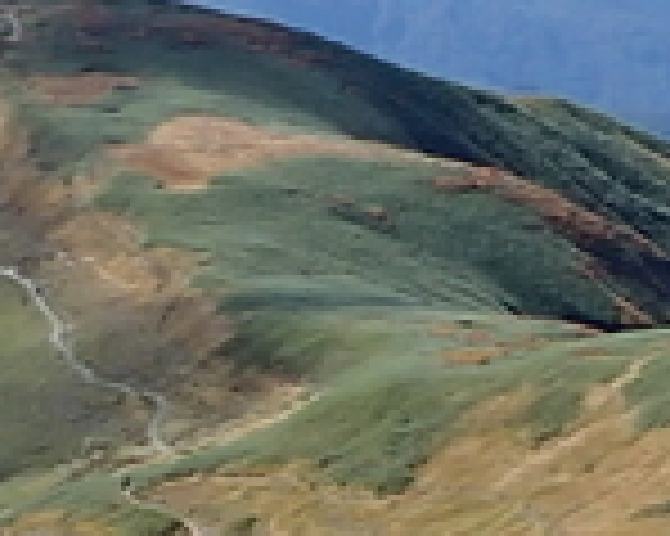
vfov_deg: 7.5
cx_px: 99
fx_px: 3904
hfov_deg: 9.8
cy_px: 1108
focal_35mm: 197
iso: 100
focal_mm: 4.5
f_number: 8
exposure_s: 1/160
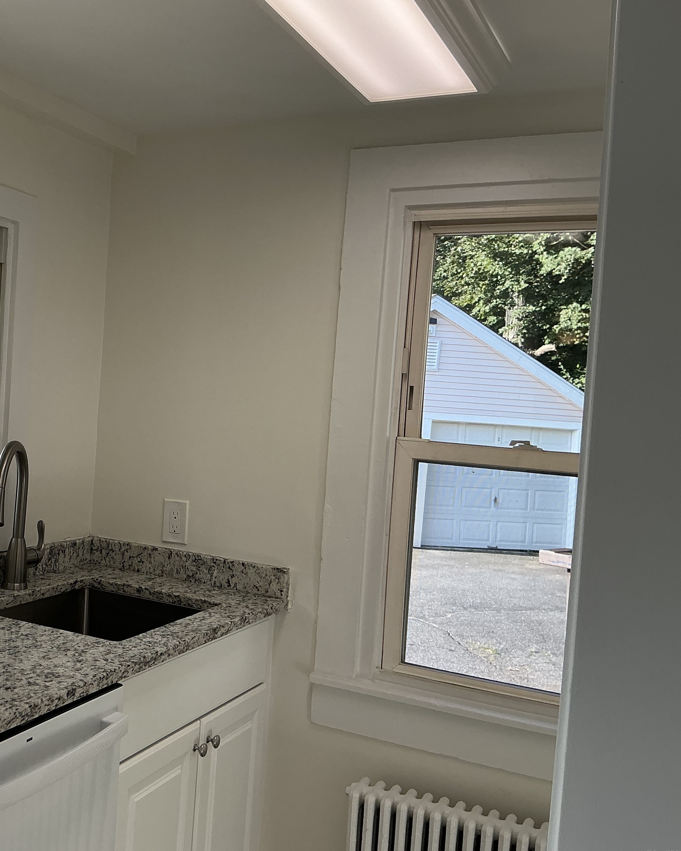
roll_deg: -3.0
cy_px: 425
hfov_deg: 38.6
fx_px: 932
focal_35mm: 37
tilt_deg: -1.3
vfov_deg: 49.1
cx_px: 134
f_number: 1.8
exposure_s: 1/215
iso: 25
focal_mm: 3
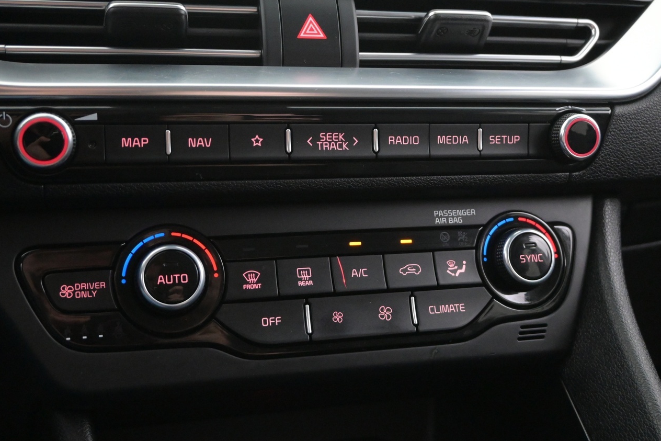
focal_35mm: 41
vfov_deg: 32.4
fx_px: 759
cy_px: 206
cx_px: 325
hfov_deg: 47.1
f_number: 4
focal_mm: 21.5
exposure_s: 1/30
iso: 4500
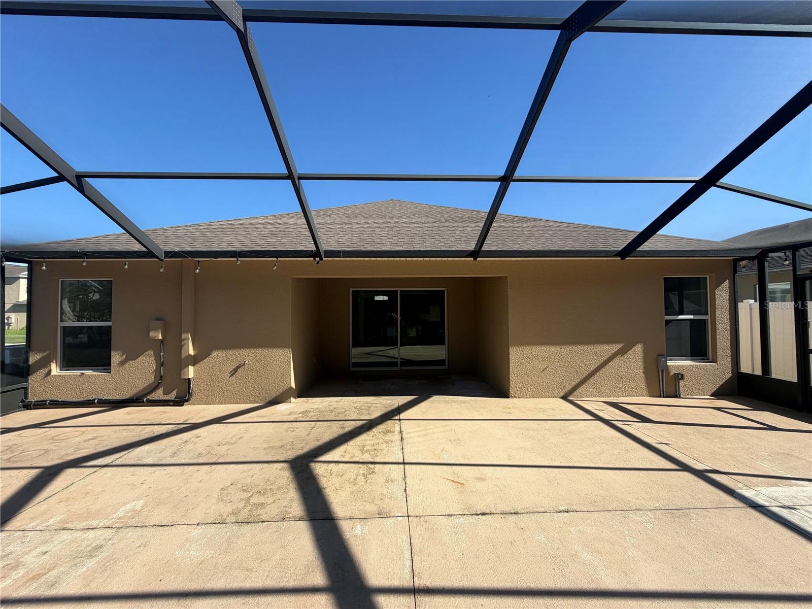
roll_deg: +0.6
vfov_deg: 85.7
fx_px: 328
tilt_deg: +2.4
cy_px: 304
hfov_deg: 102.1
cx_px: 406
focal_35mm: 14
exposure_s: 1/602
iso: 40
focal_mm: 2.22
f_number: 2.2
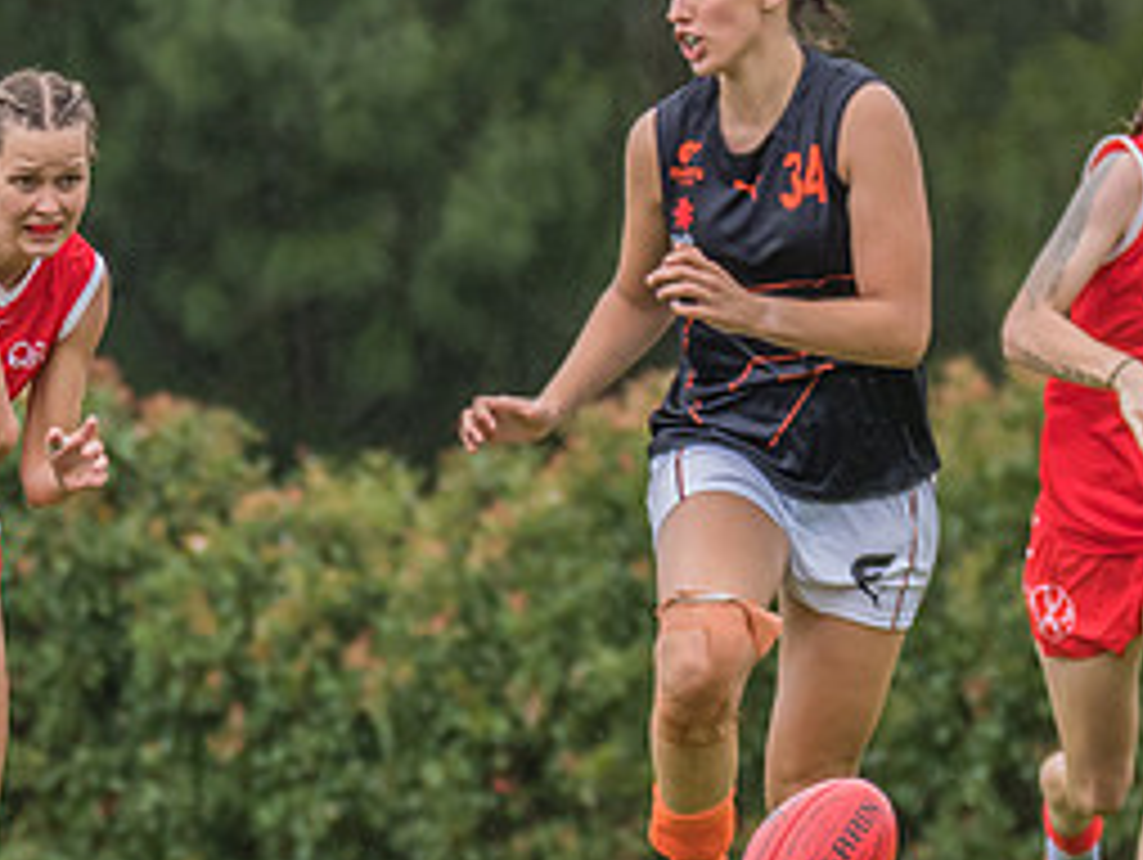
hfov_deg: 2.5
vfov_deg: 1.9
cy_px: 316
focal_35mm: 803
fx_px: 26540
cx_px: 81
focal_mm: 190
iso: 500
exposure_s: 1/1250
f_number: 5
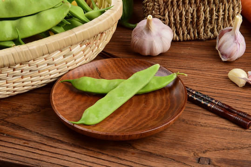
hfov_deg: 27.0
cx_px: 126
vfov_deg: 18.2
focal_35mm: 75
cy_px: 84
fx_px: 523
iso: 200
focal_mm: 50
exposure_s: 1/125
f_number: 20
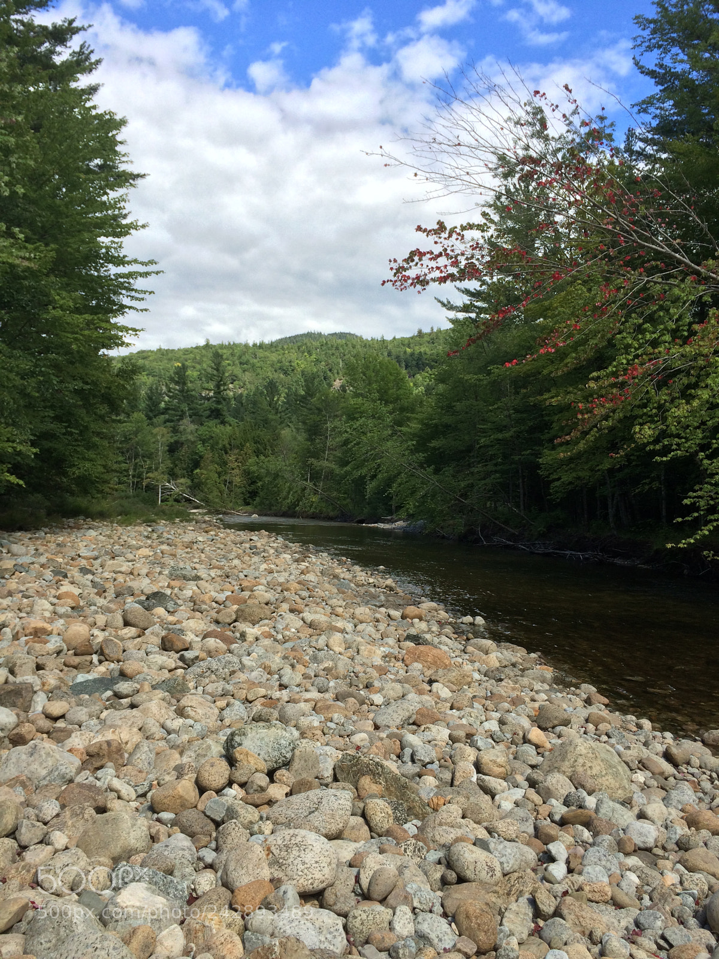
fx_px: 803
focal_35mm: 29
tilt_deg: +2.2
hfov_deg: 48.2
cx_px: 360
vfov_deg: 61.7
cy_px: 480
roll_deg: -0.9
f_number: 2.2
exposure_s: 1/1282
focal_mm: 4.15
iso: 32
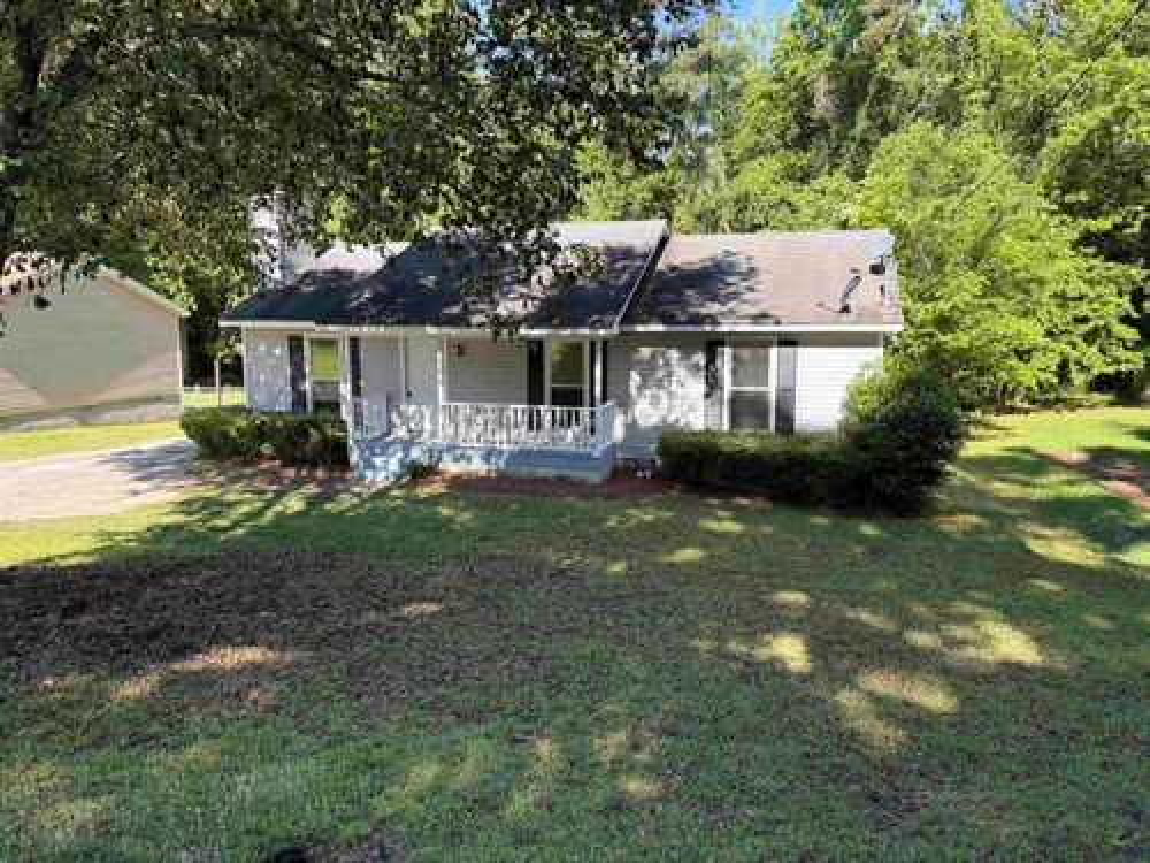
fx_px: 864
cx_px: 575
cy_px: 432
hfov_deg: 67.3
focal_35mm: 26
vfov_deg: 53.1
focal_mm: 5.96
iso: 64
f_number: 1.6
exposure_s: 1/607
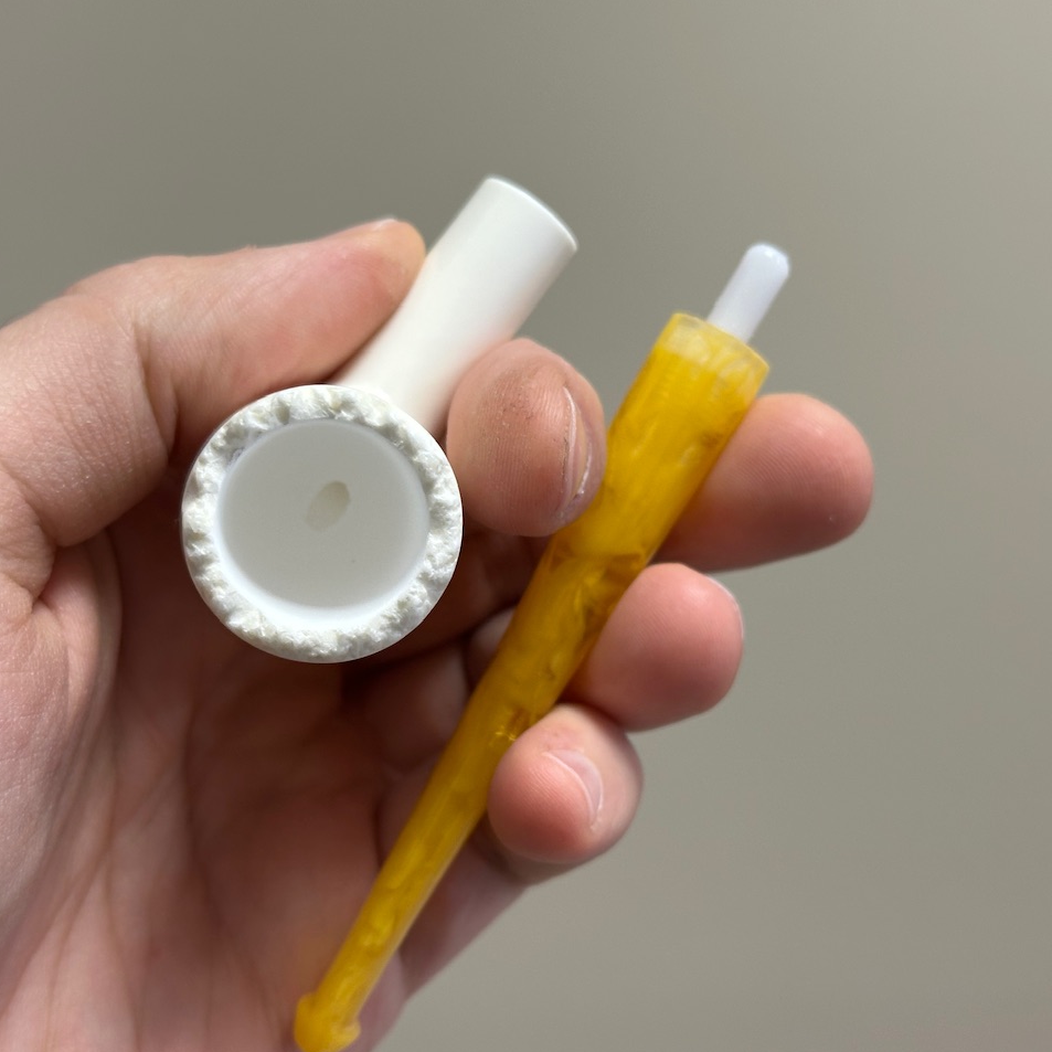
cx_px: 522
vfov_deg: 30.0
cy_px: 527
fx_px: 1960
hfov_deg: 30.0
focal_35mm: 57
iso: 80
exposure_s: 1/102
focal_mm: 6.86
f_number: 1.78
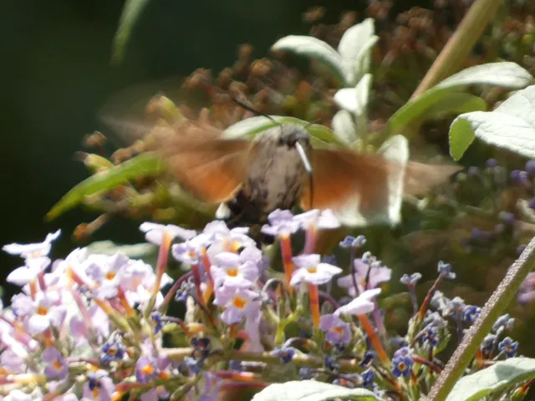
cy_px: 200
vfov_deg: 1.3
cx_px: 268
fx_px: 17804
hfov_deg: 1.7
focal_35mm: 1152
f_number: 5.8
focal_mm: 206.4
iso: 125
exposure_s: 1/125
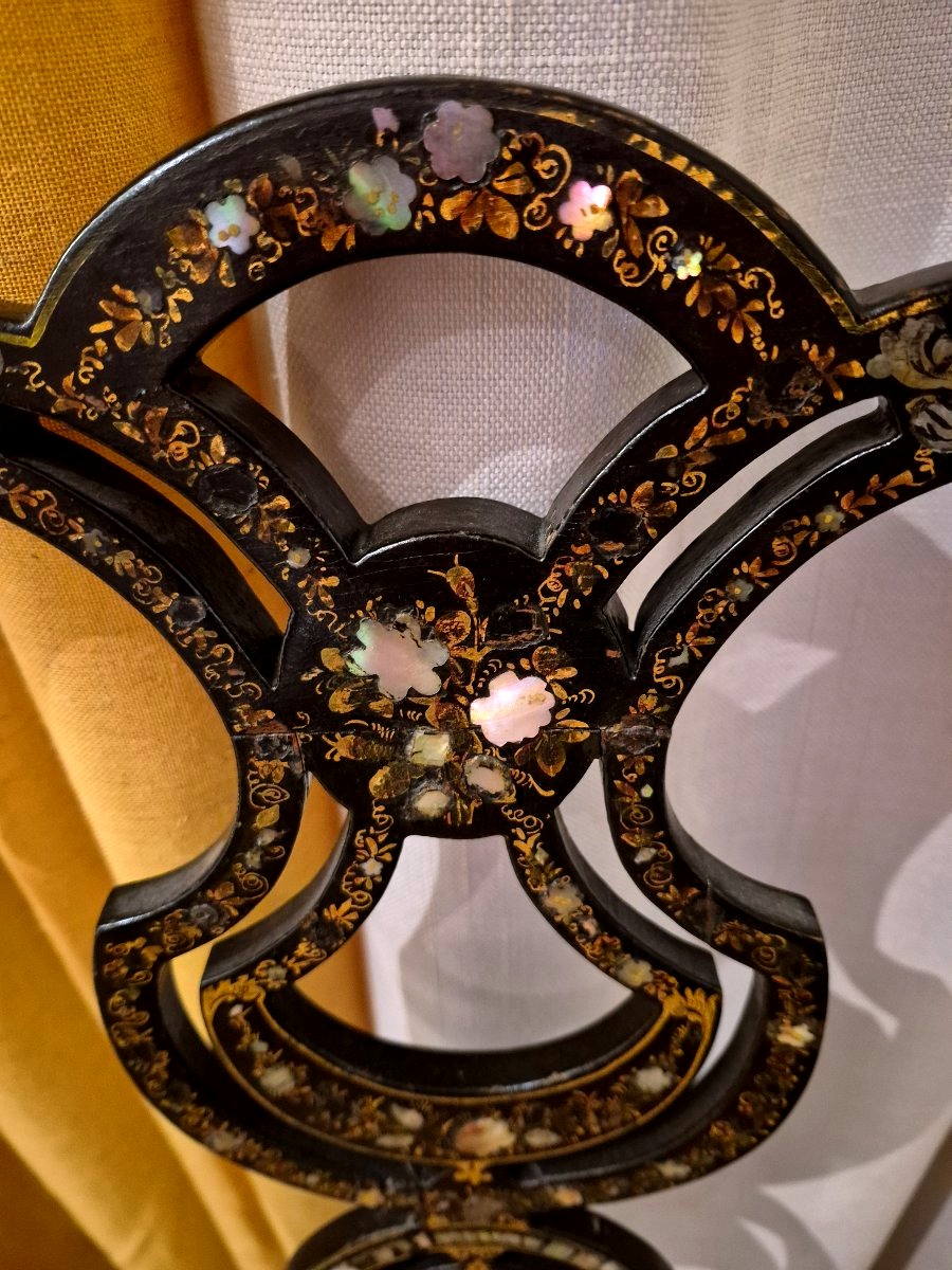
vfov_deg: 73.9
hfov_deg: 58.9
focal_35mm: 23
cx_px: 476
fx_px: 843
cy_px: 635
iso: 1250
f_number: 1.8
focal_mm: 5.4
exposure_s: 1/34
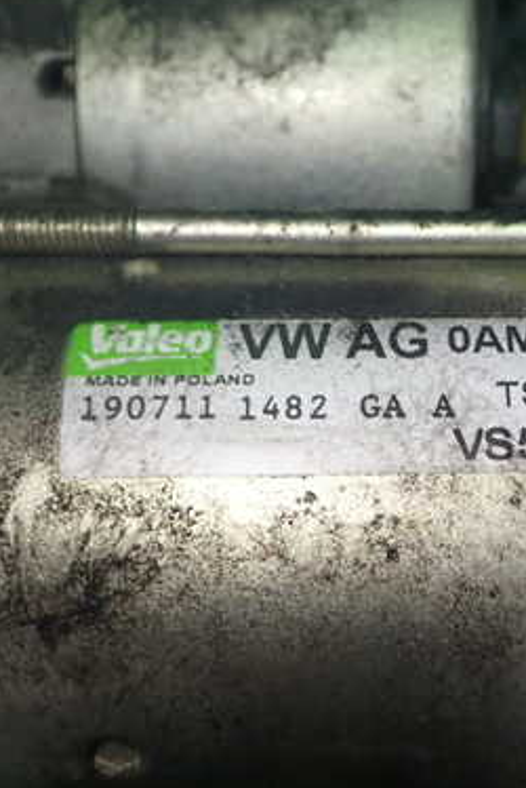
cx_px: 389
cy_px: 360
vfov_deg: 33.4
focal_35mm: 60
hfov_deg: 22.5
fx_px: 1312
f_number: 2.5
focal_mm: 6.37
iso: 200
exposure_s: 1/60
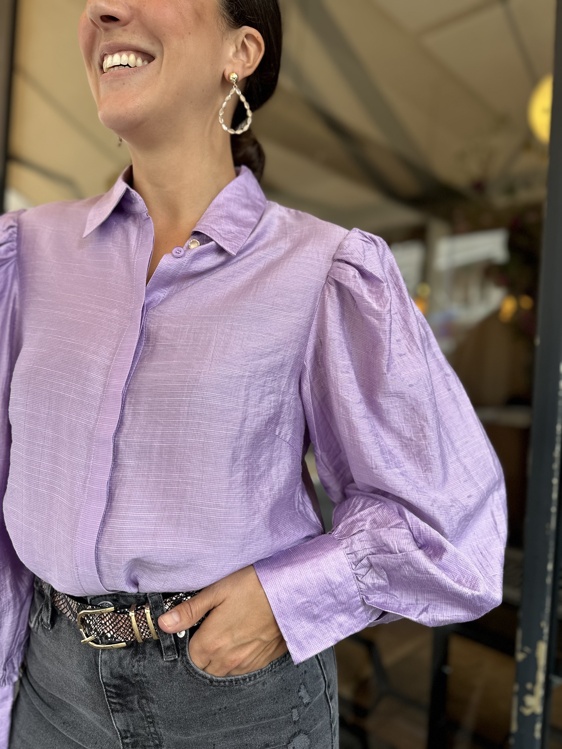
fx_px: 520
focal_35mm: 24
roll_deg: -3.7
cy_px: 374
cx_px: 281
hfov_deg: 56.8
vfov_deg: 71.6
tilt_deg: -1.7
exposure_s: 1/121
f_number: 1.78
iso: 125
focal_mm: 6.86
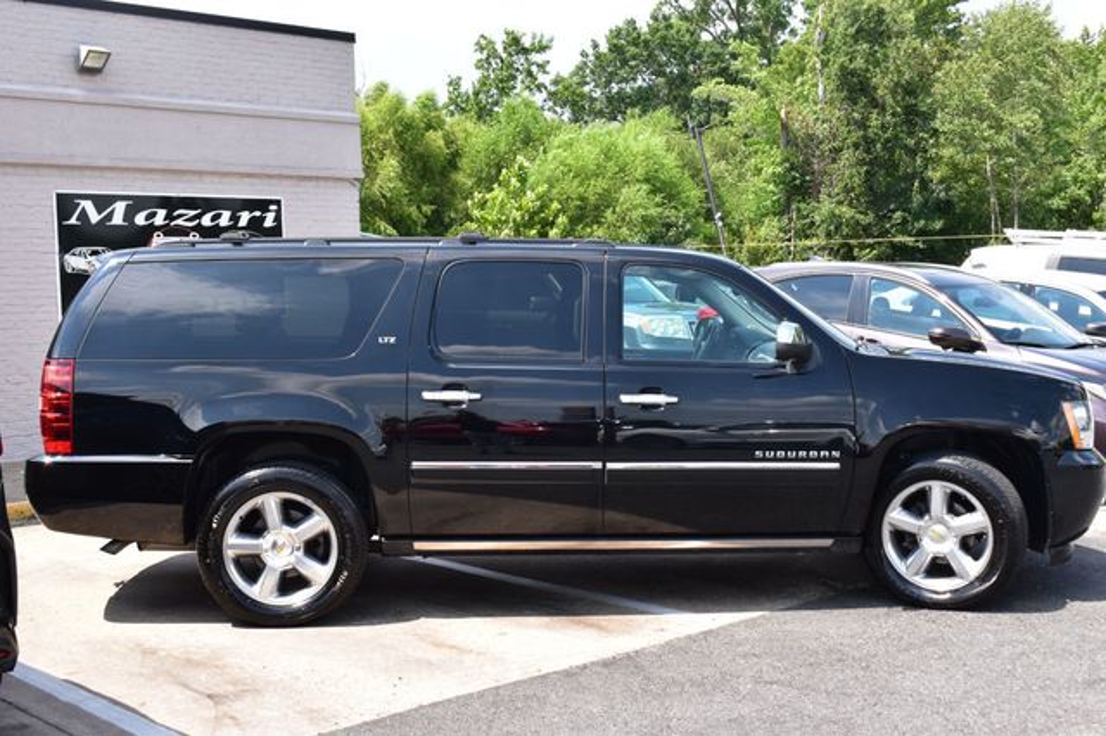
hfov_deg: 43.6
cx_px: 553
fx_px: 1382
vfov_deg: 29.8
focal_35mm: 45
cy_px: 368
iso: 400
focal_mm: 30
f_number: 10
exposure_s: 1/320
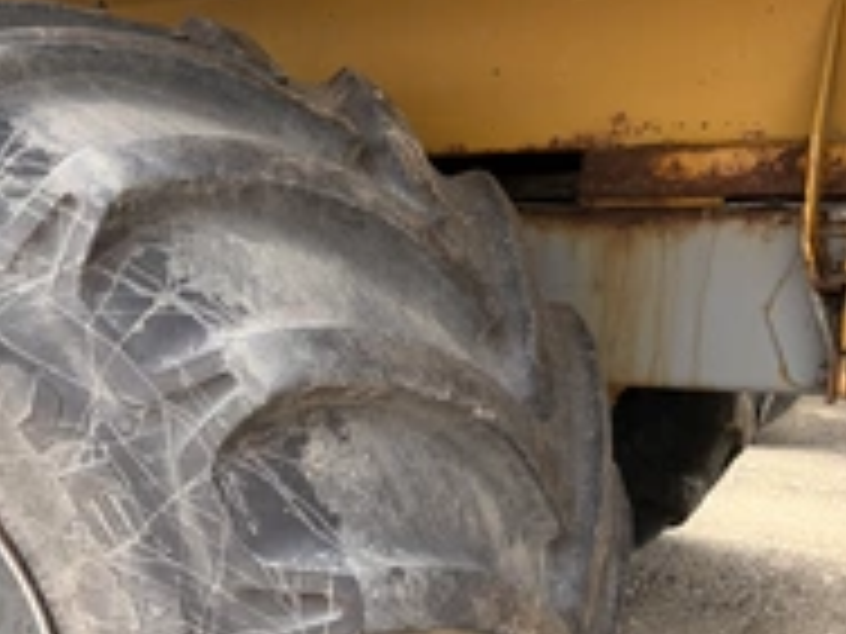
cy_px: 540
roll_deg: +3.5
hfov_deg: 35.9
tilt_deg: -17.7
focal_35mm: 51
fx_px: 1246
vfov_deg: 27.8
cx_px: 140
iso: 100
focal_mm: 6.76
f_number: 1.78
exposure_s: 1/780
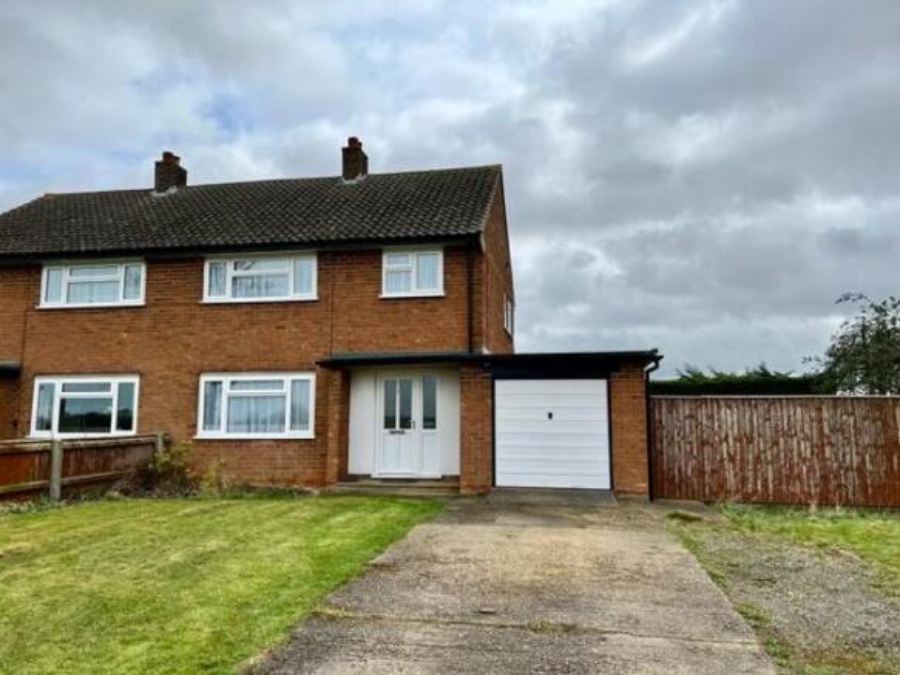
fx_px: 676
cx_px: 450
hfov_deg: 67.3
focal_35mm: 26
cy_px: 338
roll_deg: -0.7
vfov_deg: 53.0
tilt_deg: +7.7
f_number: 1.5
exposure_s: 1/4831
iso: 50
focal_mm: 5.7
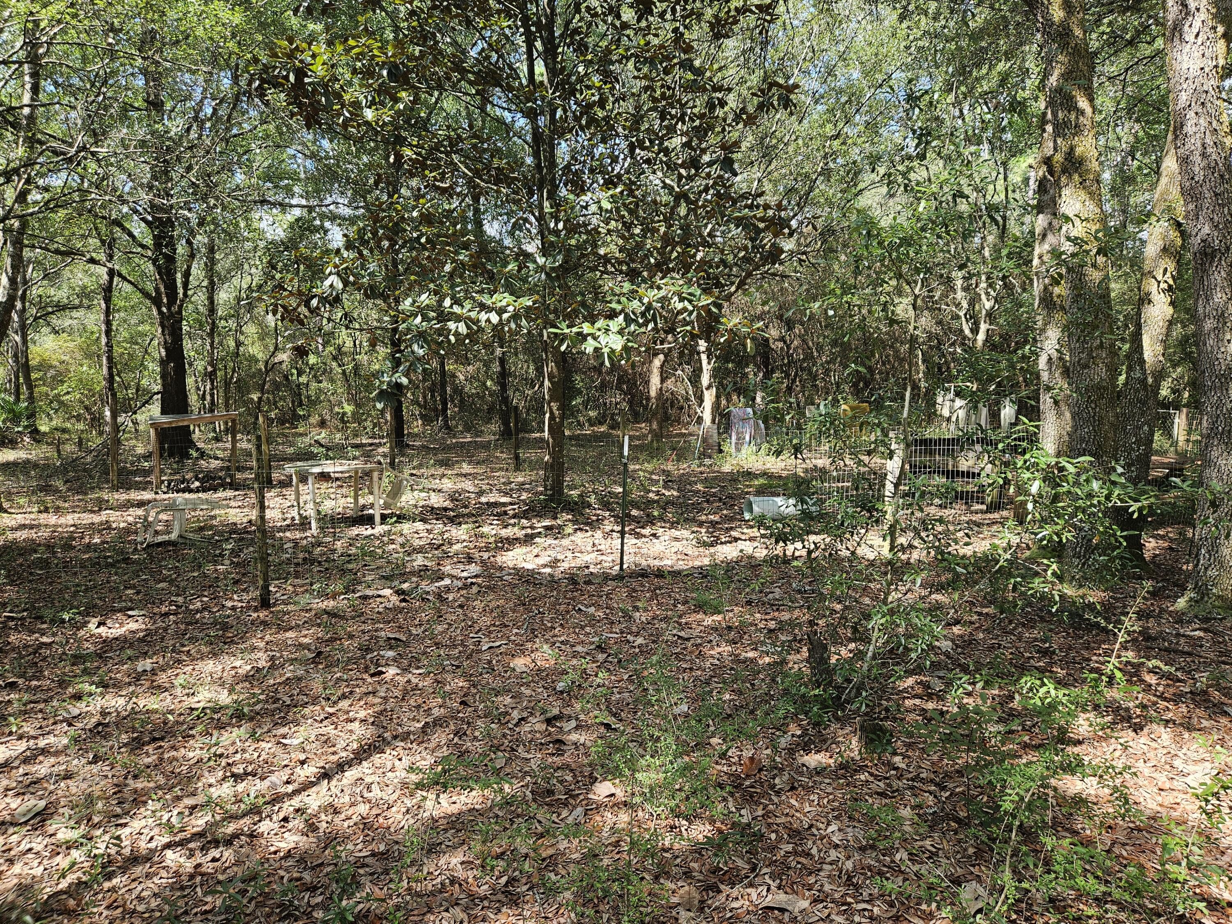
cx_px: 616
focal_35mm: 23
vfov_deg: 58.9
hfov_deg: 73.9
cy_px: 462
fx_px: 819
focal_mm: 5.4
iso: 25
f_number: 1.8
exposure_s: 1/180
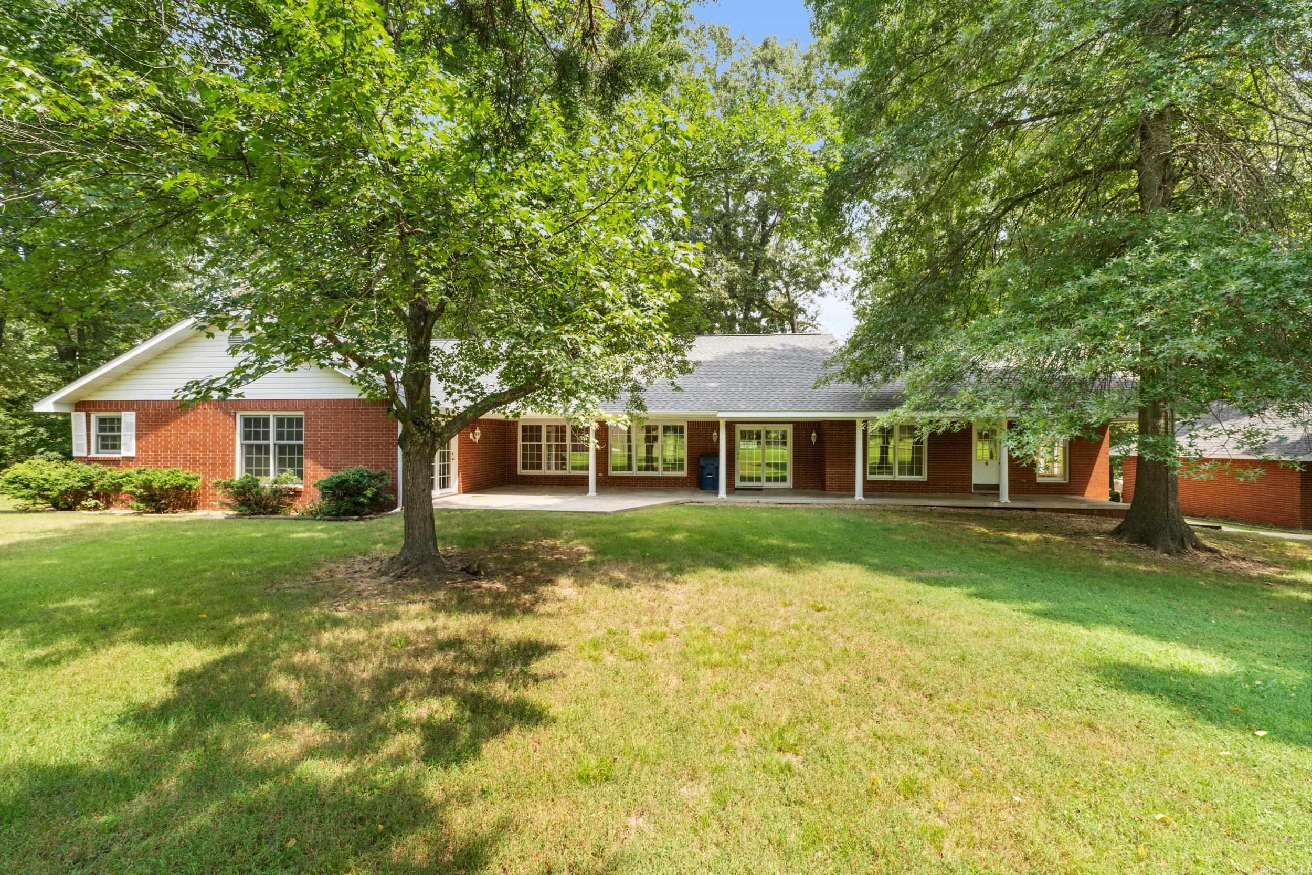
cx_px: 656
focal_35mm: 15
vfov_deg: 77.3
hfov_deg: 100.4
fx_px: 547
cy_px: 438
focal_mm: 10
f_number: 7.1
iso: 320
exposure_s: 1/250
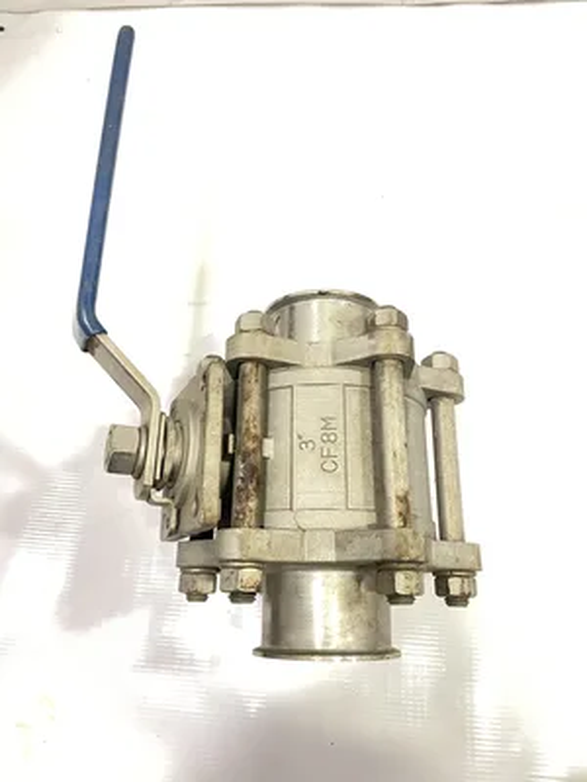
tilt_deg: -70.0
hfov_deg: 53.1
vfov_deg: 67.3
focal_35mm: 26
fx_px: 588
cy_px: 391
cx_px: 294
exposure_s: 1/60
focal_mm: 4.2
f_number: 1.6
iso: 320
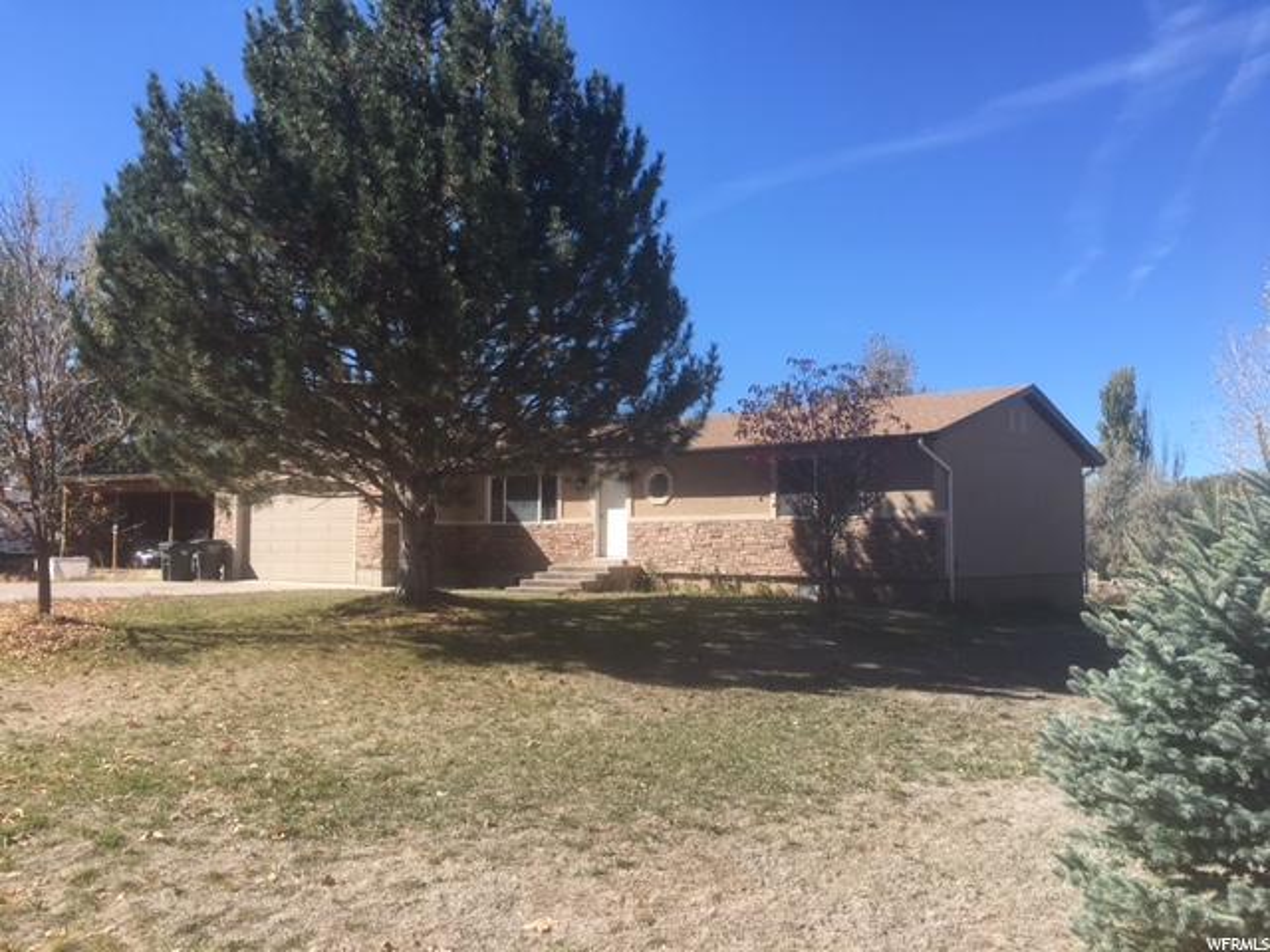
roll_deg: +0.0
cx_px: 635
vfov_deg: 48.2
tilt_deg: +3.7
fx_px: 1064
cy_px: 476
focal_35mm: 29
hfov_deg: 61.7
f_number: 2.2
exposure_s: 1/836
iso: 25
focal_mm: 4.15
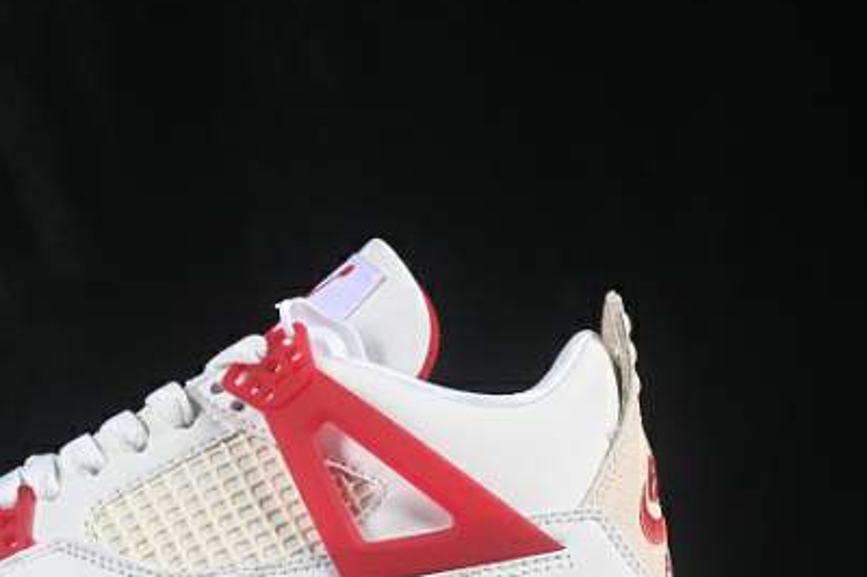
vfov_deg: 10.0
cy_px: 497
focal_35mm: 137
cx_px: 165
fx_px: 3297
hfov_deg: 14.9
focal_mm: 50
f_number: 8
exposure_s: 1/80
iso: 160
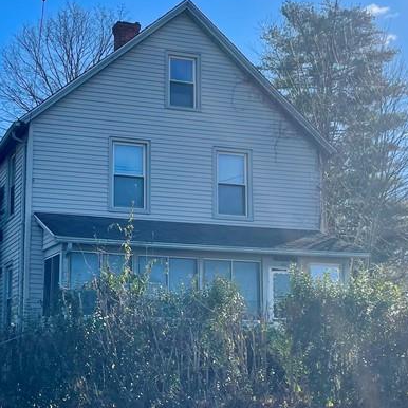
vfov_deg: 28.1
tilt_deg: +9.9
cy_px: 256
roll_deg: -0.2
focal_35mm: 61
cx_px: 134
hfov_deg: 28.0
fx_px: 813
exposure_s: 1/2747
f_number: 1.6
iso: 32
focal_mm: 4.2
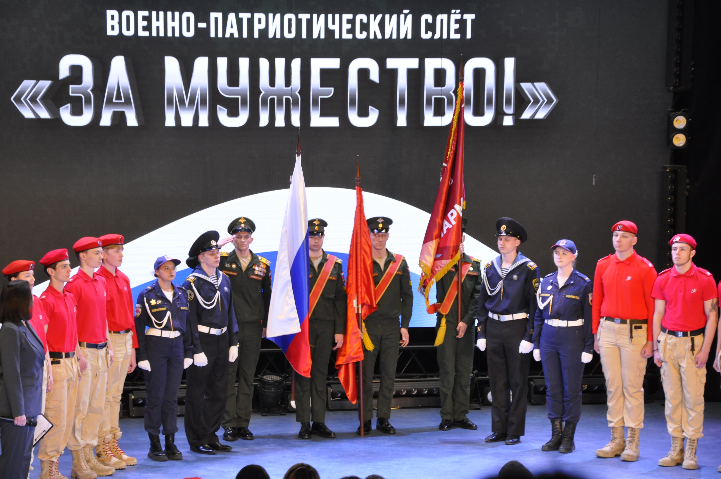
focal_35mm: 135
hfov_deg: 15.2
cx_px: 360
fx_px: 2700
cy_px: 240
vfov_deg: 10.1
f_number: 5.6
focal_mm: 90
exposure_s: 1/30
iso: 900
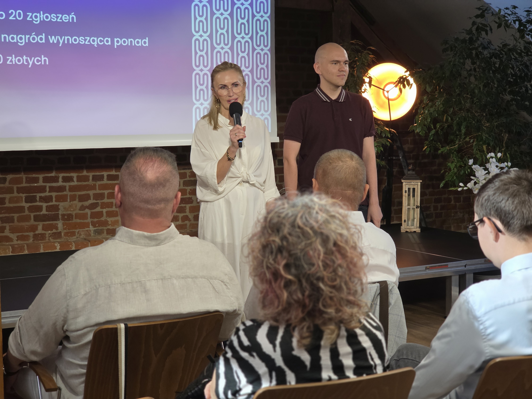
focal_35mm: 69
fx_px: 1060
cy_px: 200
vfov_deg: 21.3
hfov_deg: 28.2
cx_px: 266
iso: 160
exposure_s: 1/100
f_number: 2.4
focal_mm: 7.9
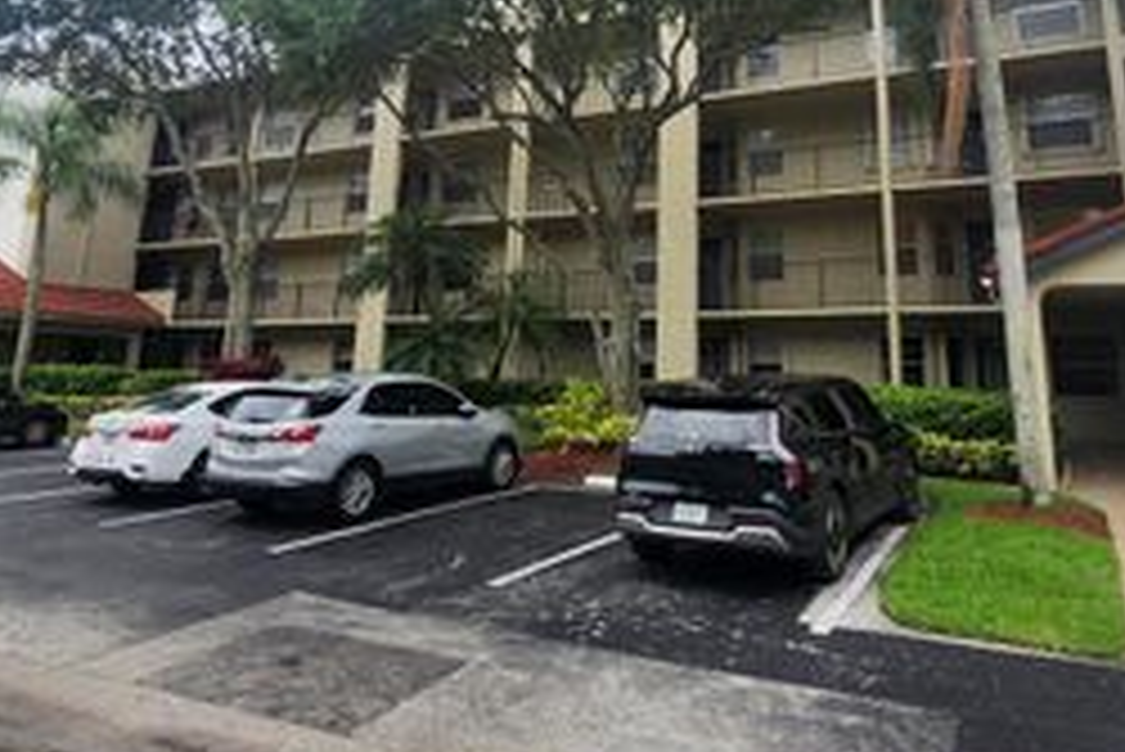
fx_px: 844
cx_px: 648
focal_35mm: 27
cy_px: 146
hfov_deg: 67.0
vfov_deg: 45.5
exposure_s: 1/1737
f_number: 2.2
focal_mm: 1.74
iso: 40
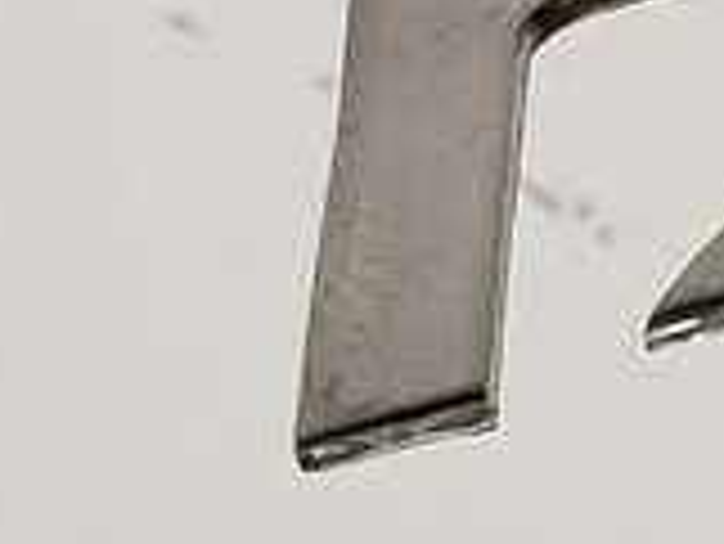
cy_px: 67
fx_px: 4061
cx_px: 1300
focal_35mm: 194
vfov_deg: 7.6
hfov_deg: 9.7
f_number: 2.4
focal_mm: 4.3
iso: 64
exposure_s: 1/50
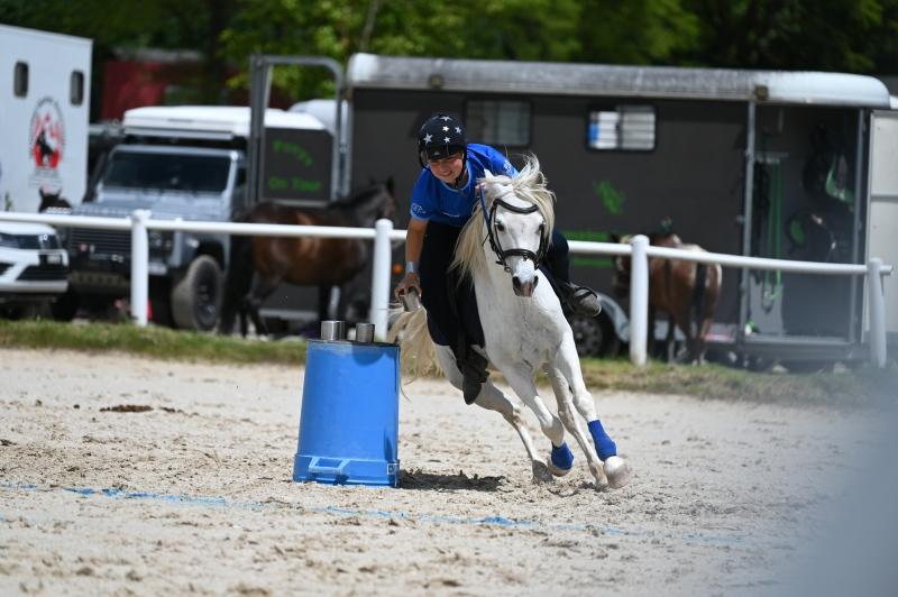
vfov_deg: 5.5
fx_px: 6231
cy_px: 298
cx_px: 449
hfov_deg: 8.2
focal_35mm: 250
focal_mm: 250
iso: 140
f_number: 5.6
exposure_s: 1/1250
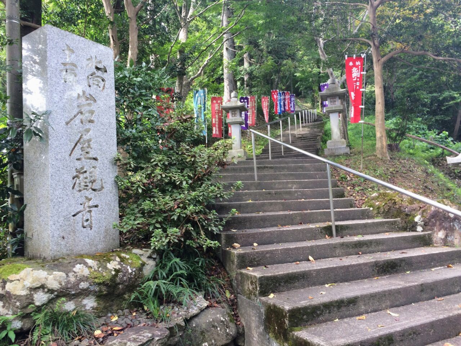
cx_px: 230
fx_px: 386
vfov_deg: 48.2
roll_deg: +3.0
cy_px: 173
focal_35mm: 29
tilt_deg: +4.4
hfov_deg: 61.7
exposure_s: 1/120
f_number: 2.2
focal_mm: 4.15
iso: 50
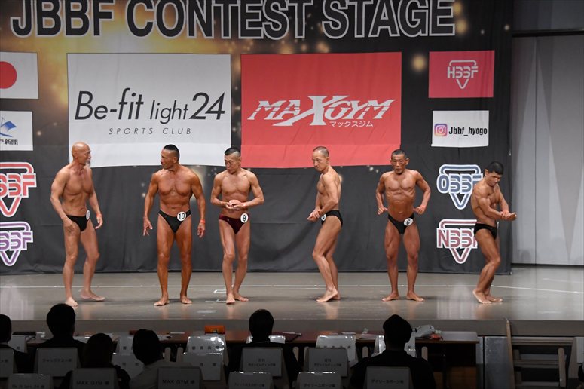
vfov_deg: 14.1
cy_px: 194
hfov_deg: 21.0
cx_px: 292
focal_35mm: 97
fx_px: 1573
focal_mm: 65
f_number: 5.6
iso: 5000
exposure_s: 1/400
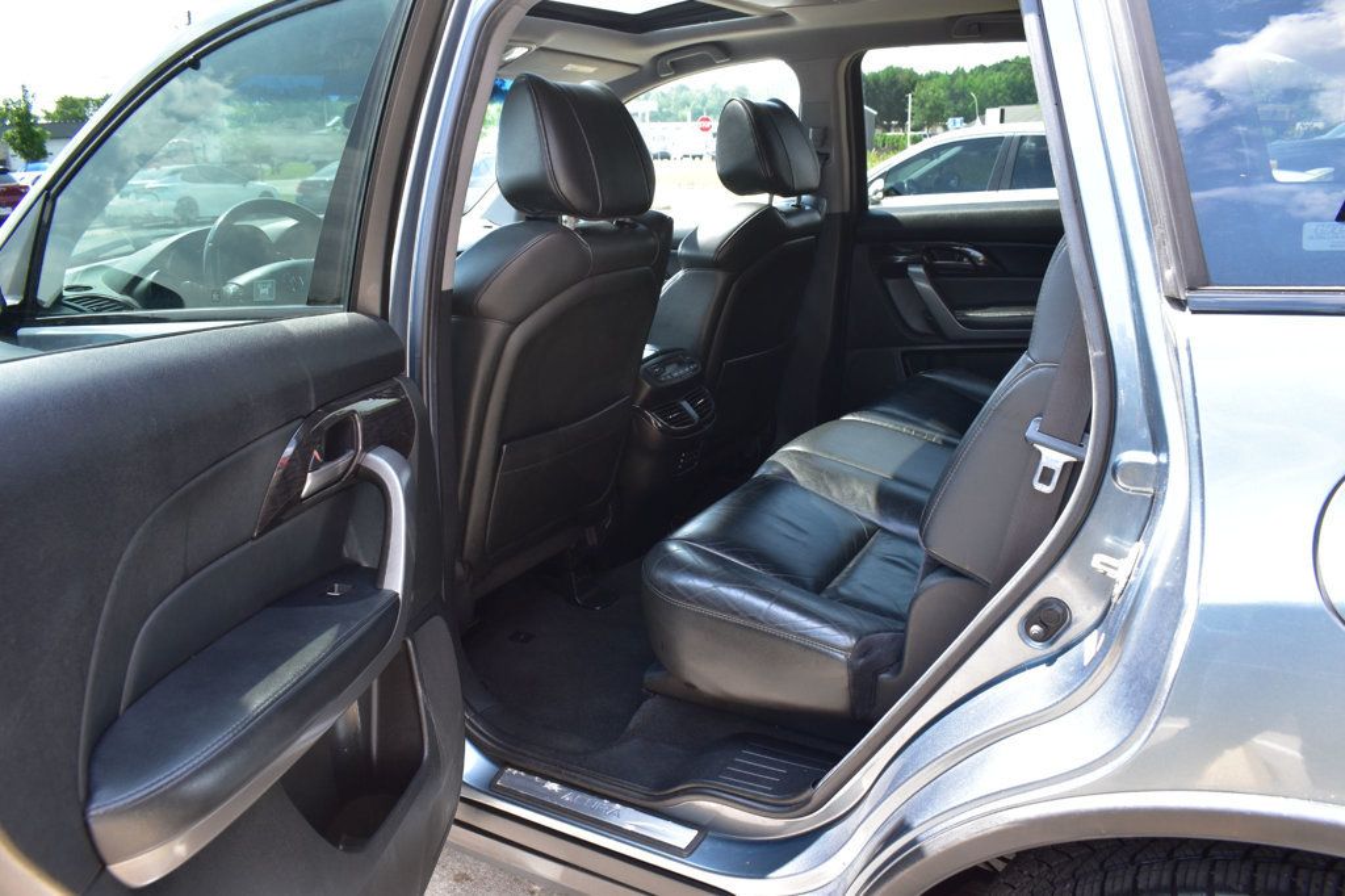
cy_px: 448
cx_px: 672
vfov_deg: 47.9
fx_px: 1008
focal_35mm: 27
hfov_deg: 67.4
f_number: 8
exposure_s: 1/80
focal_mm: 18
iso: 400
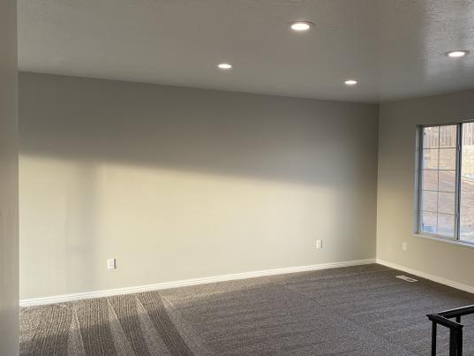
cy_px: 181
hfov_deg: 58.2
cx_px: 262
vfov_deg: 45.5
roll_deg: -0.6
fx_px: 425
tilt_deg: -2.0
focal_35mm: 31
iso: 64
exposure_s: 1/120
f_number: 1.8
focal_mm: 4.25
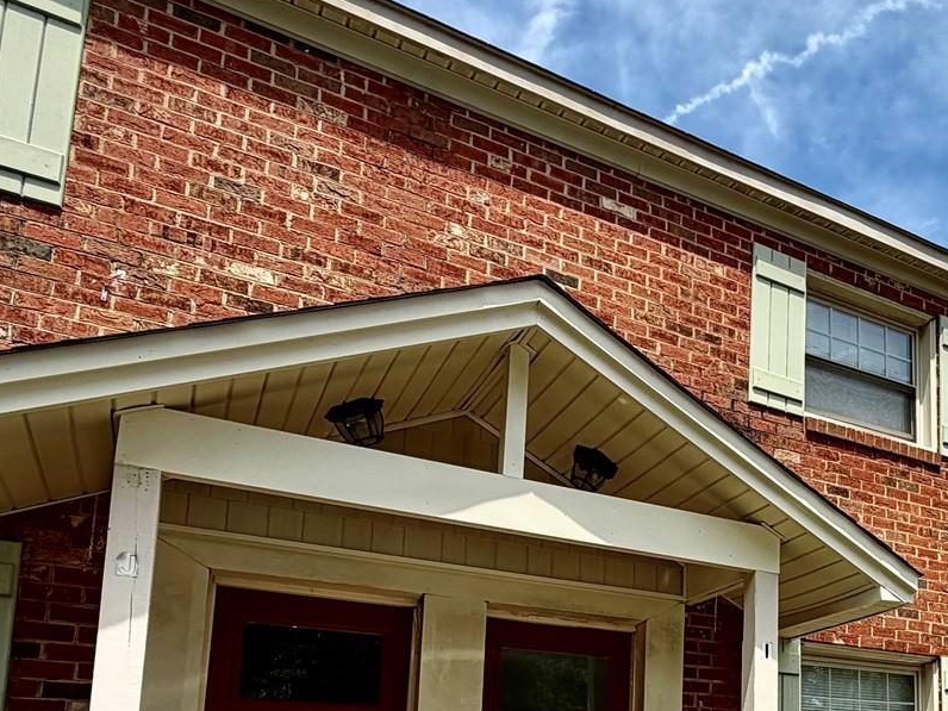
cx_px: 861
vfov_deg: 36.6
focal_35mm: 36
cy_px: 669
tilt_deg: +8.0
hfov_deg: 46.2
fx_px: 986
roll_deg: -0.4
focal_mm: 2.22
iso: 32
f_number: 2.2
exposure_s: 1/770
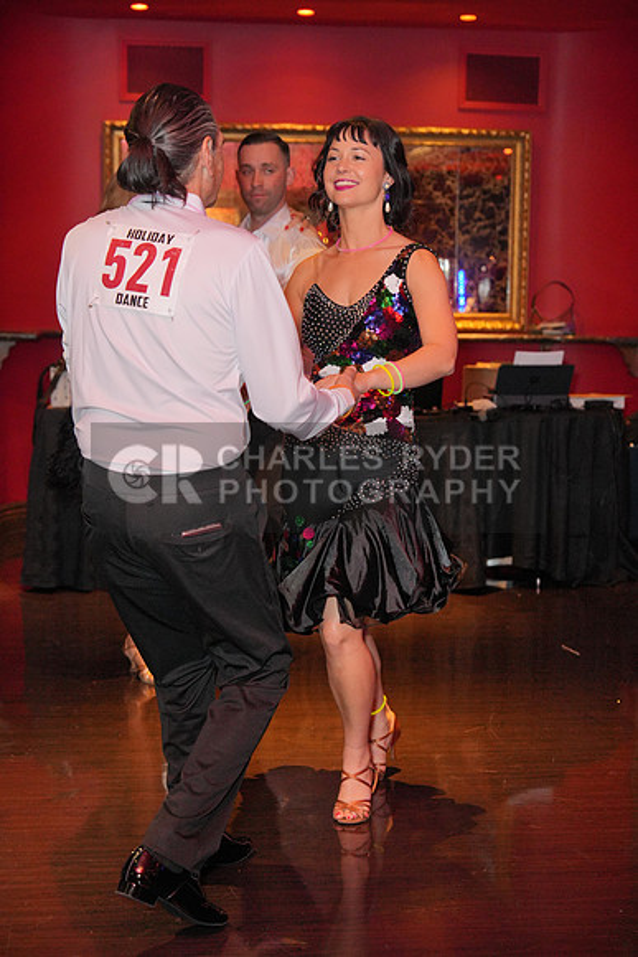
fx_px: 1647
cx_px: 319
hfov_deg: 21.9
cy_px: 478
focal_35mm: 62
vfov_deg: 32.4
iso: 4000
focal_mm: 62
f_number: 4
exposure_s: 1/200
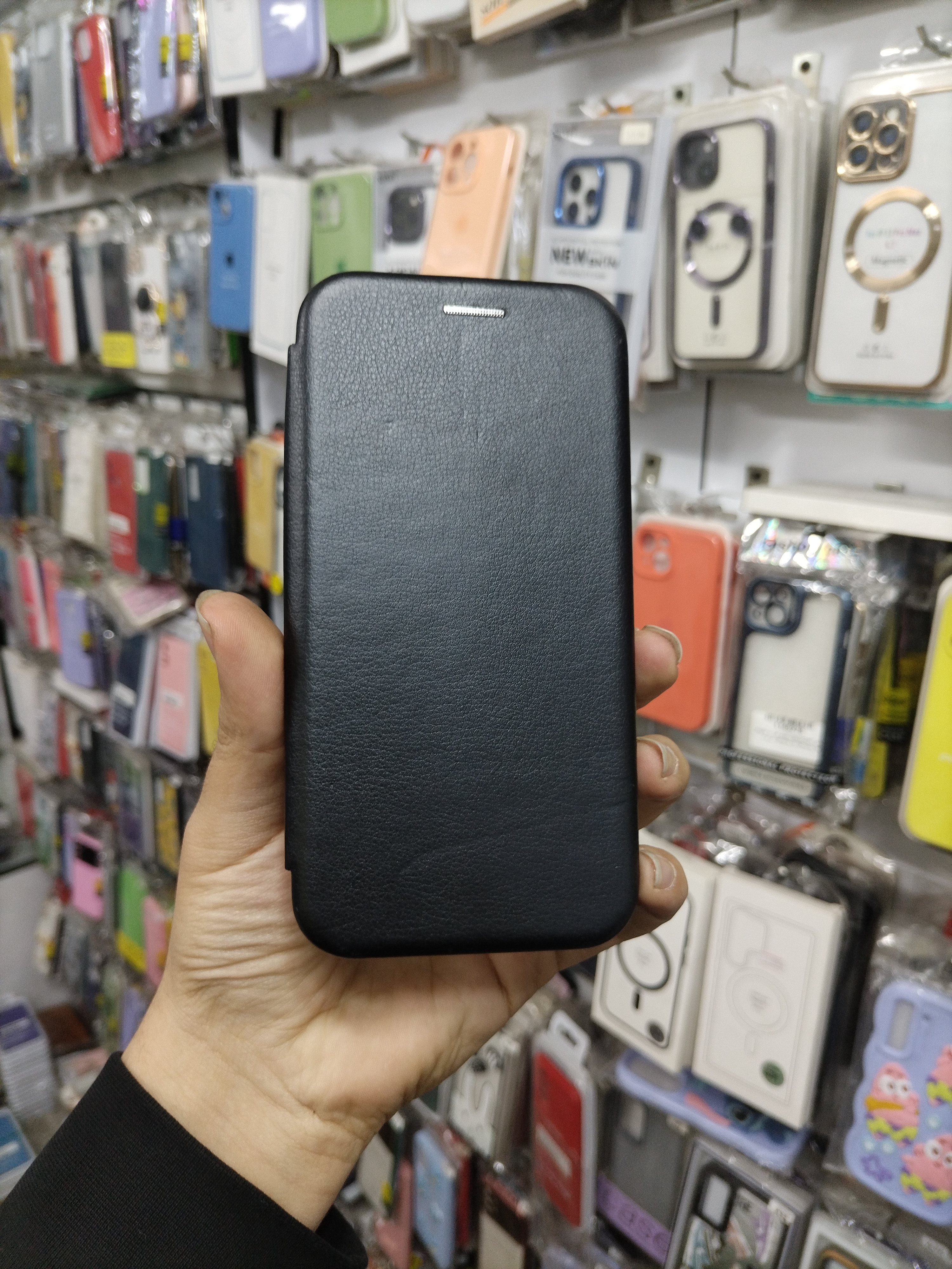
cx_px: 476
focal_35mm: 26
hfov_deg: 53.1
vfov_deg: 67.3
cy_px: 634
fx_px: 953
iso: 250
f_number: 1.8
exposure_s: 1/50
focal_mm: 4.7
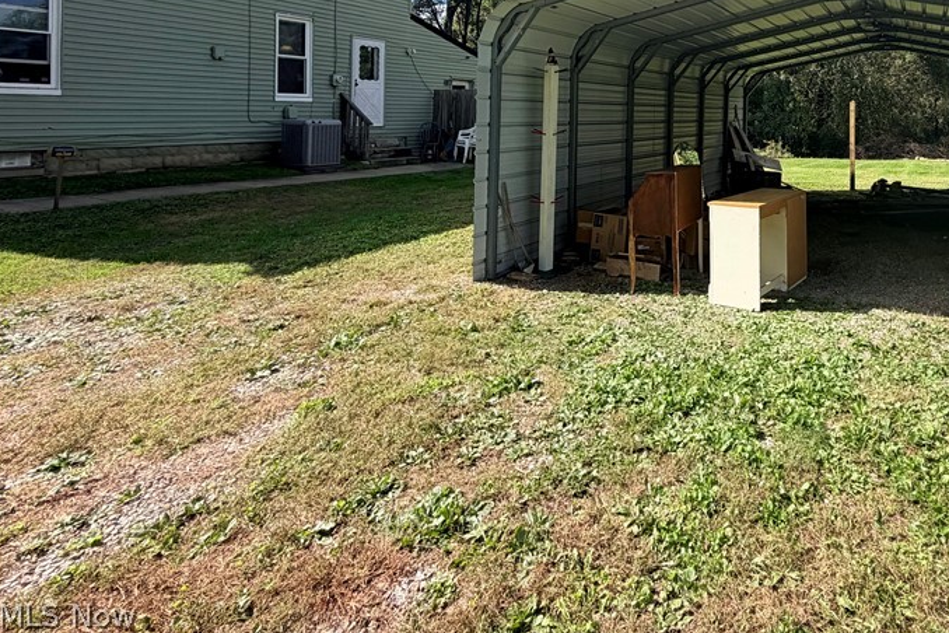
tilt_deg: +3.2
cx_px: 707
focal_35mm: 22
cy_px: 101
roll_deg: -0.9
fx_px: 580
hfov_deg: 73.3
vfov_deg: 52.4
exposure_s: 1/701
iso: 40
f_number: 2.2
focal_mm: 2.22
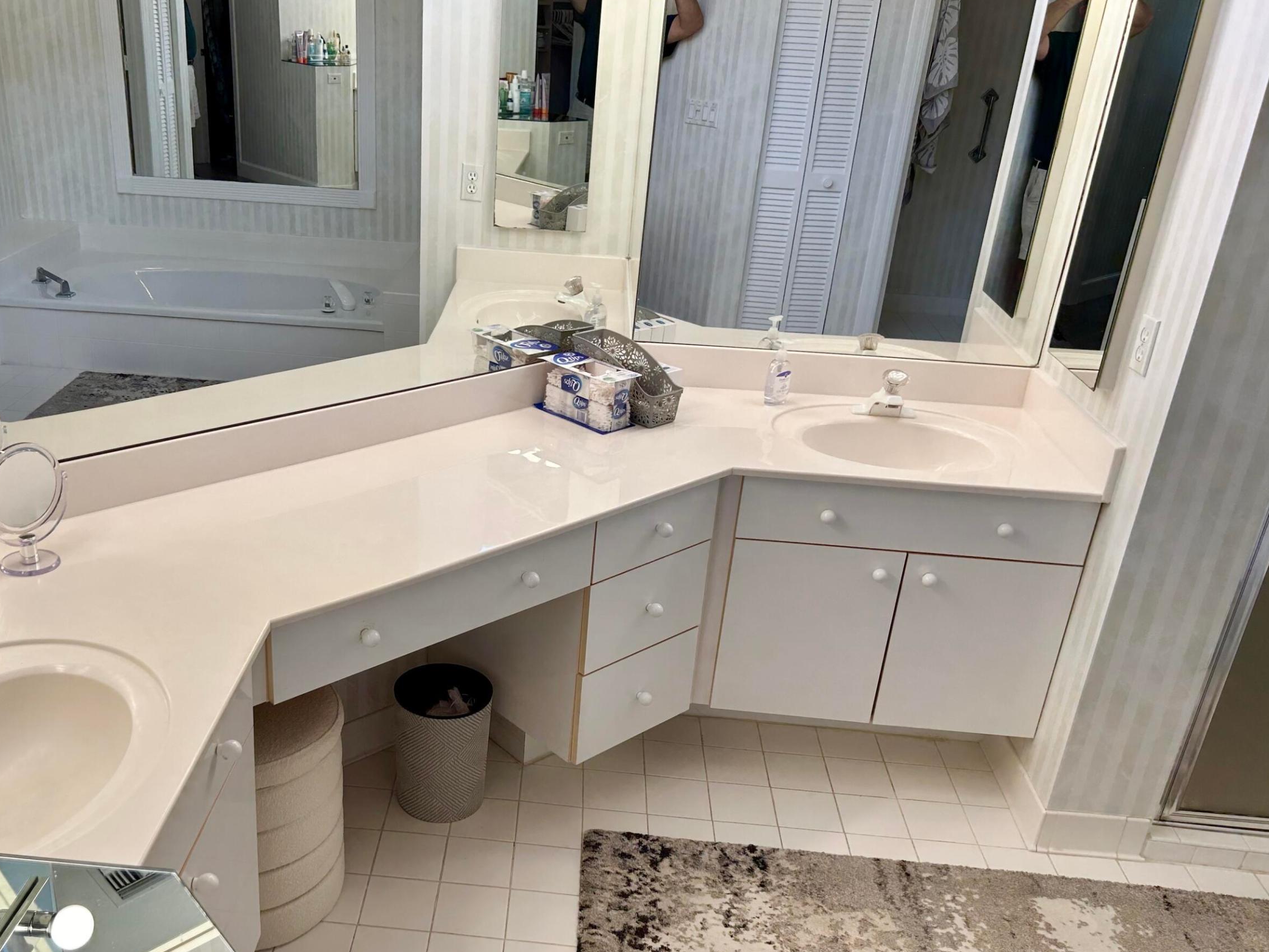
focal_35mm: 33
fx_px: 1210
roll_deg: -2.3
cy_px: 559
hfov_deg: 54.7
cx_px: 475
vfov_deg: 42.8
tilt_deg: -24.8
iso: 40
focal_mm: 5.7
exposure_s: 1/187
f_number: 1.5
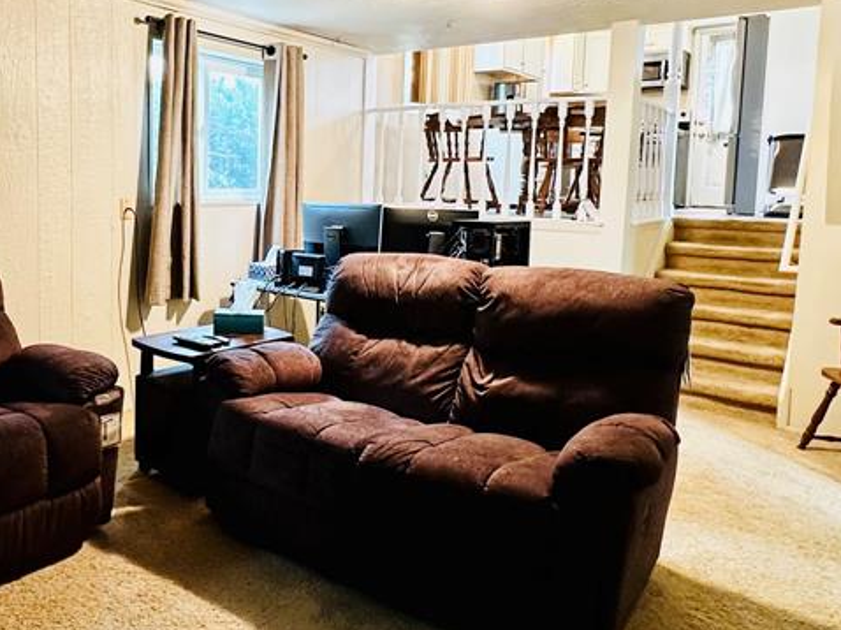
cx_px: 264
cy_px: 243
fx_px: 728
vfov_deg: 46.4
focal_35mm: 30
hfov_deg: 58.3
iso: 400
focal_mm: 2.22
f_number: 2.2
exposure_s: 1/60
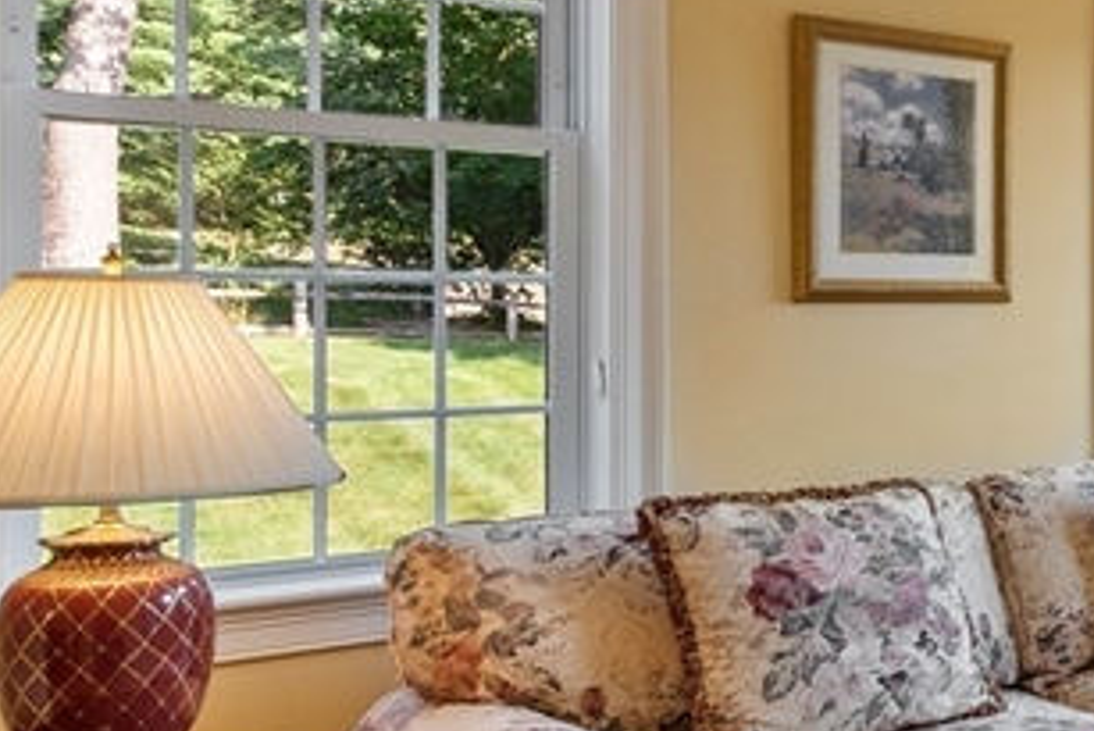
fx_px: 1520
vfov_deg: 27.0
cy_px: 312
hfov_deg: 27.7
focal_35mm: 50
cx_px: 1621
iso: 400
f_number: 7.1
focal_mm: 10
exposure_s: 1/8
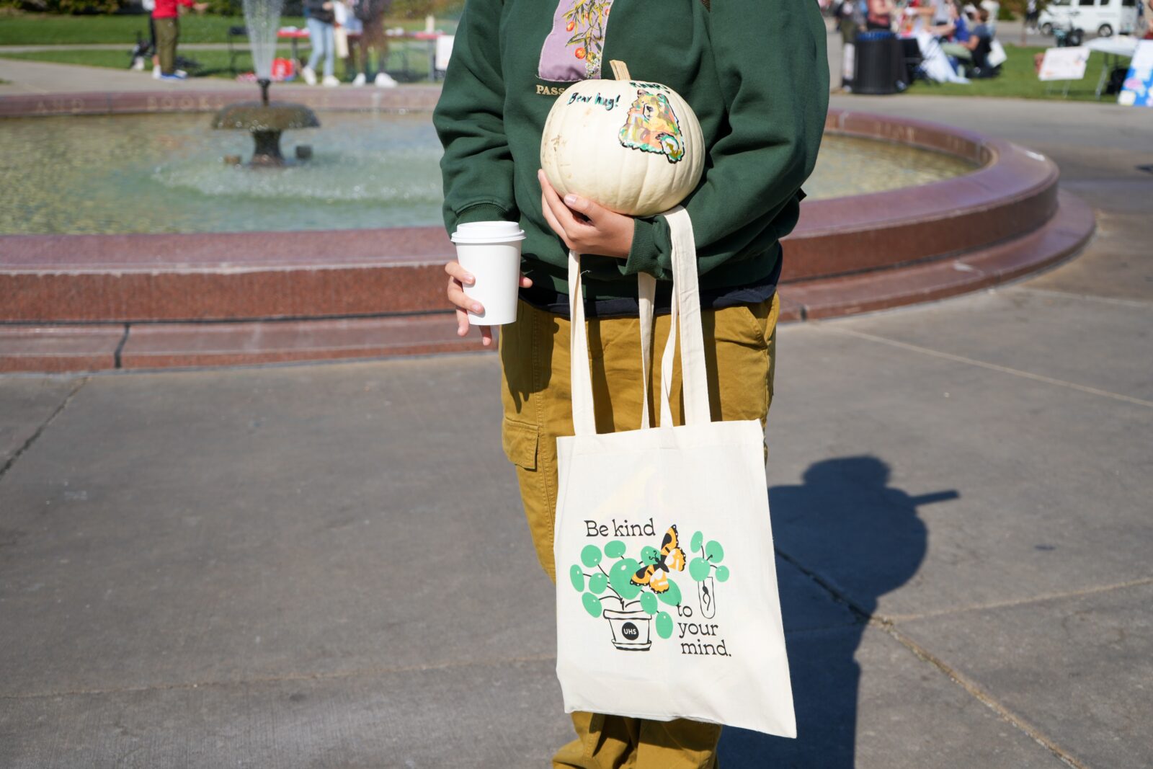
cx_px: 576
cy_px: 384
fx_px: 1569
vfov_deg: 27.5
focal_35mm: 49
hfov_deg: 40.3
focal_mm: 49
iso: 100
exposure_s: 1/1000
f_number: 5
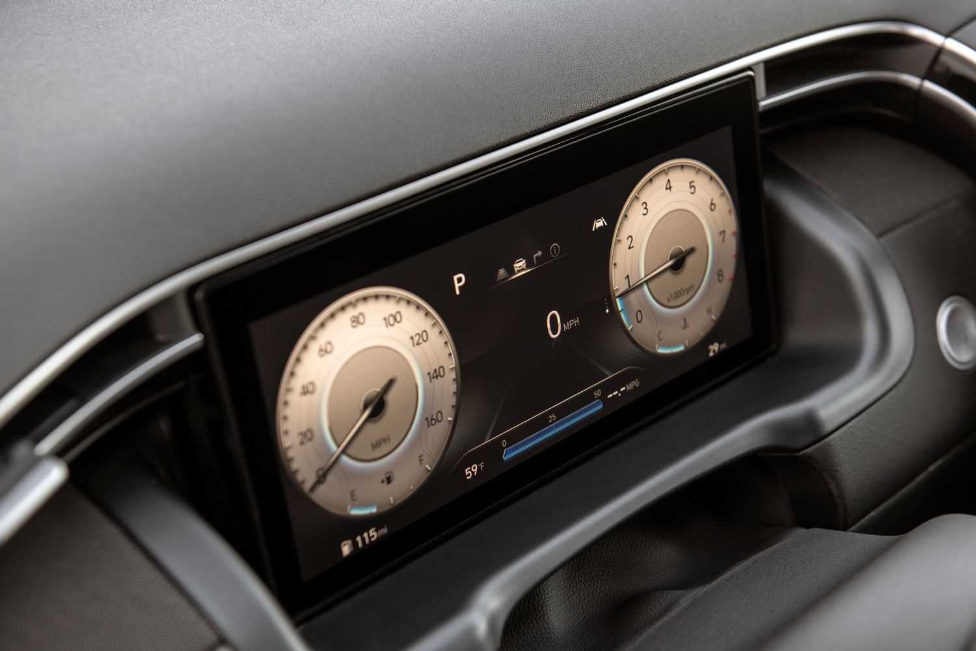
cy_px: 326
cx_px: 488
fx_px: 1572
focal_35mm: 58
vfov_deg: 23.4
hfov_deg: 34.5
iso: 200
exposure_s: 1/40
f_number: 4.5
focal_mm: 58
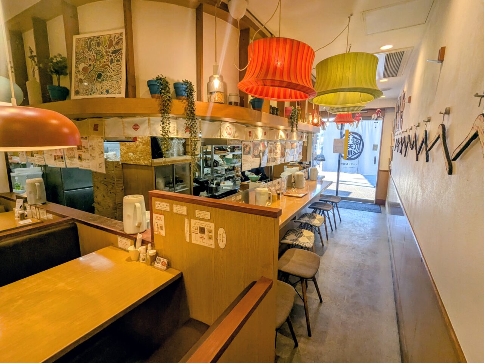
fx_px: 224
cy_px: 182
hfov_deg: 94.5
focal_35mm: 16
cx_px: 242
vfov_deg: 78.1
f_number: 2.2
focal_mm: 2.35
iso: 64
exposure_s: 1/221
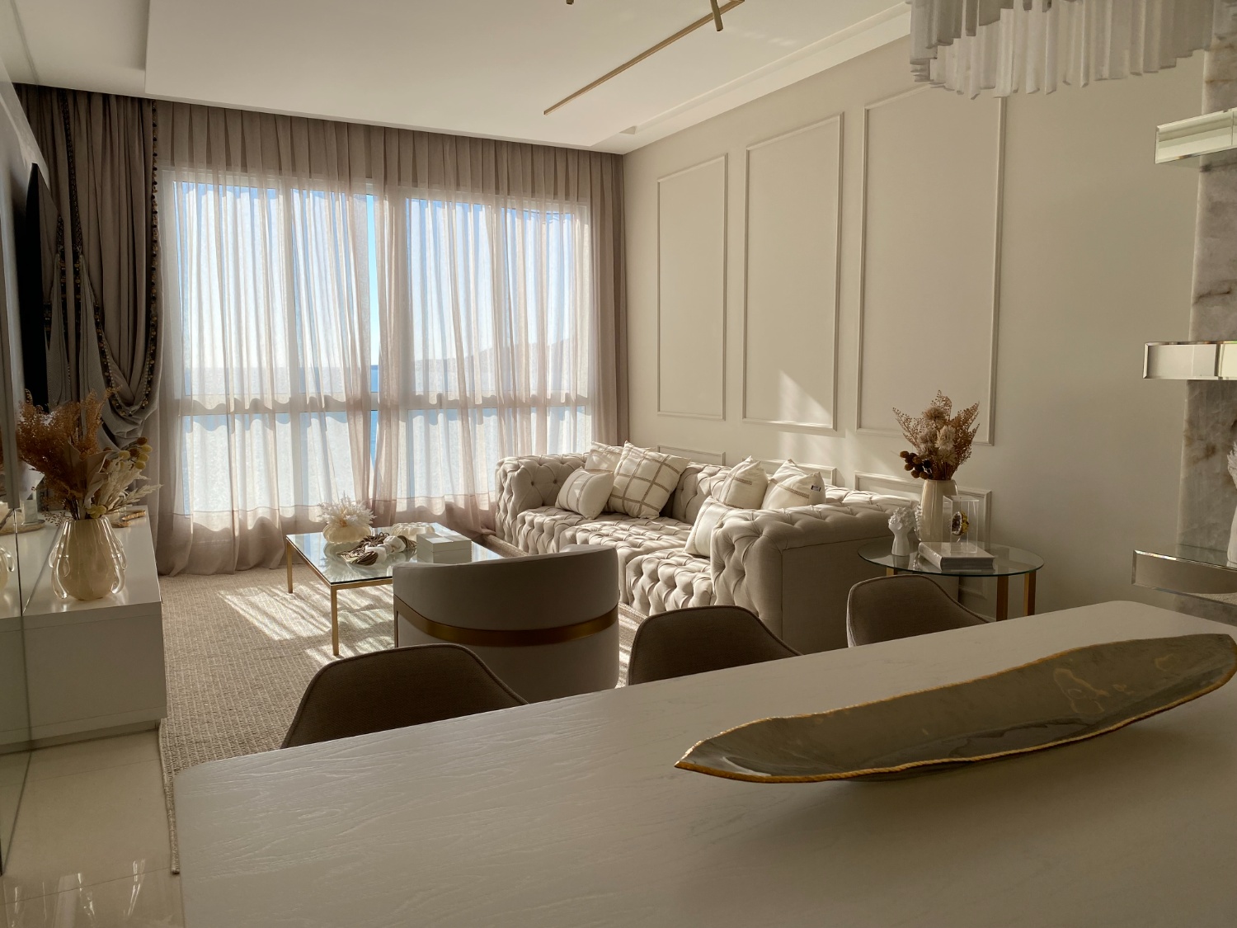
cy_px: 464
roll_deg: -0.1
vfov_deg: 53.1
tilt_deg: -6.9
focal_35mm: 26
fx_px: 929
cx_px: 618
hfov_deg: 67.3
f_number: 1.8
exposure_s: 1/1464
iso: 32
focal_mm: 4.25
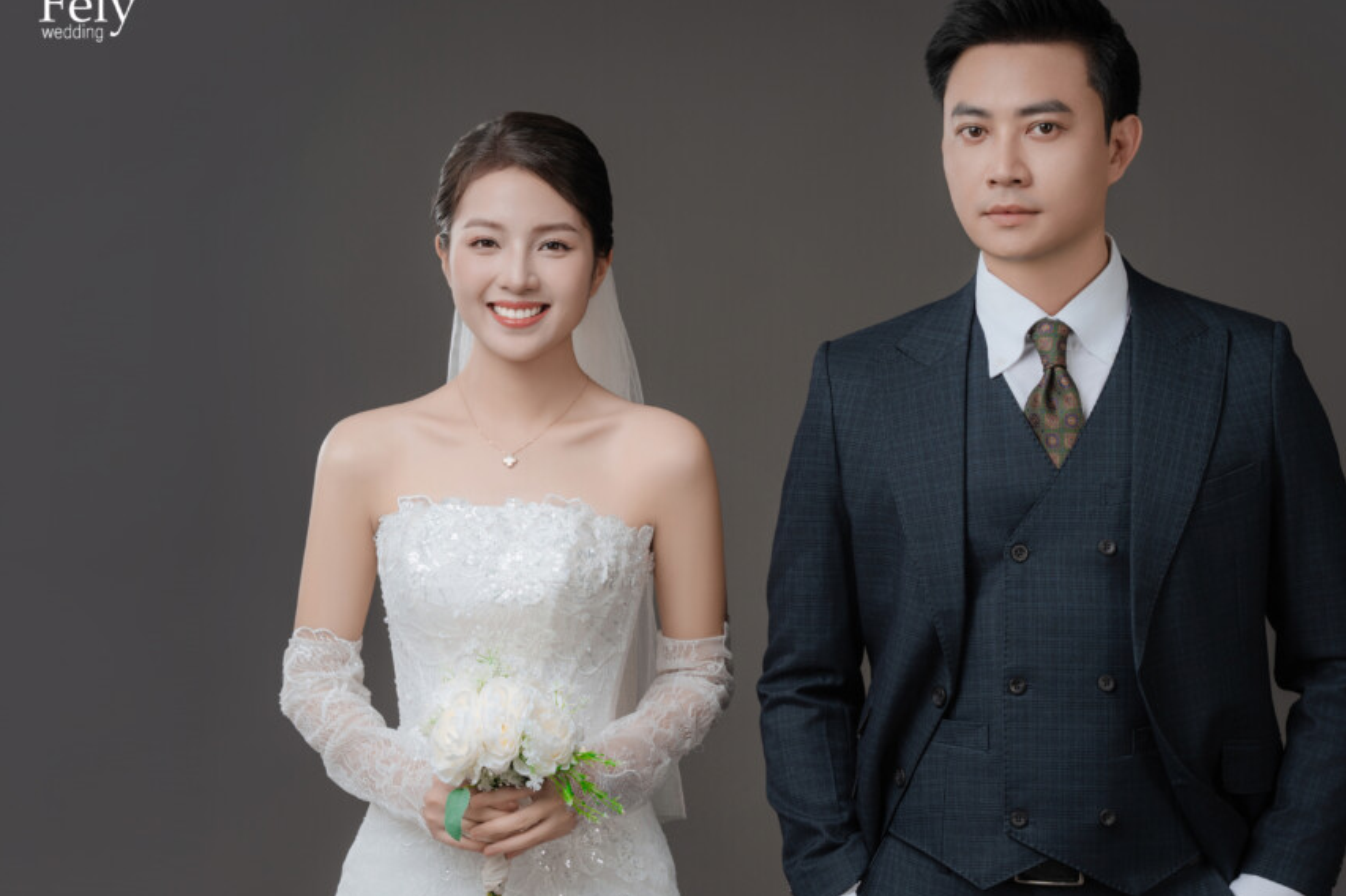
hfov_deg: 26.5
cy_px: 502
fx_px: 2859
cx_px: 773
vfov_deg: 17.8
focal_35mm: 77
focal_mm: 60.4
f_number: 5.6
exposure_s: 1/160
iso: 125
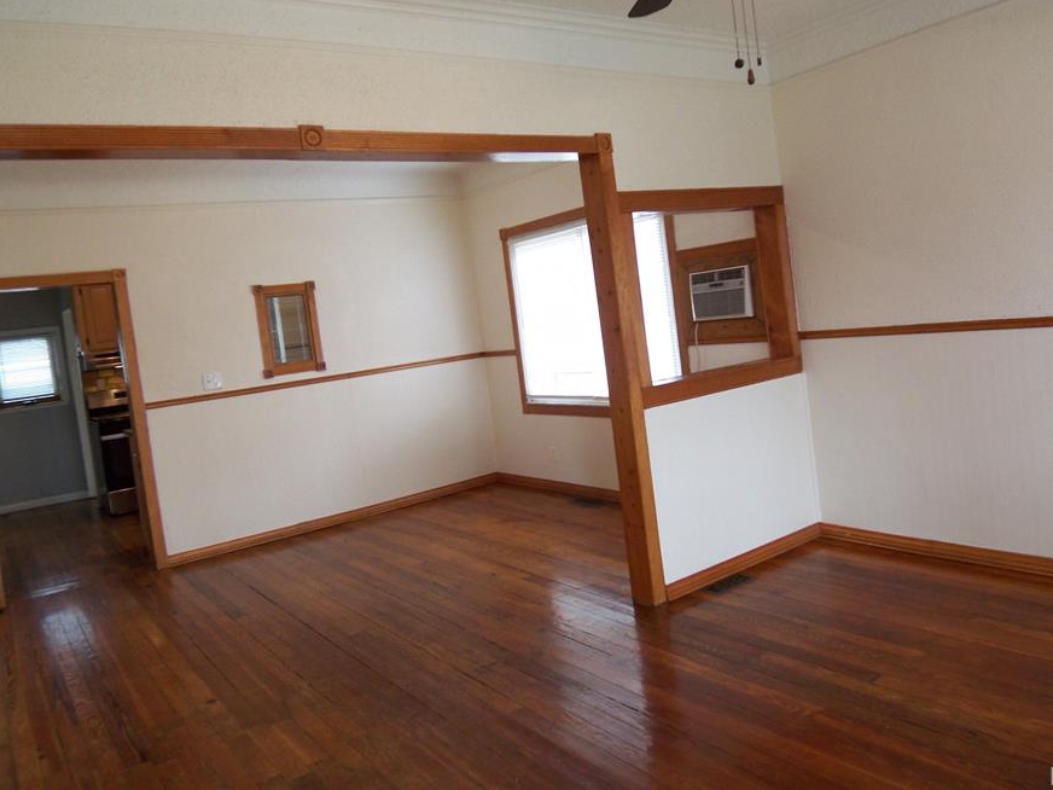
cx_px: 554
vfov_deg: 51.1
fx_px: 821
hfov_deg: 65.3
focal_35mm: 27
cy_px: 332
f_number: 2.8
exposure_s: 1/30
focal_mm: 3.8
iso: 80
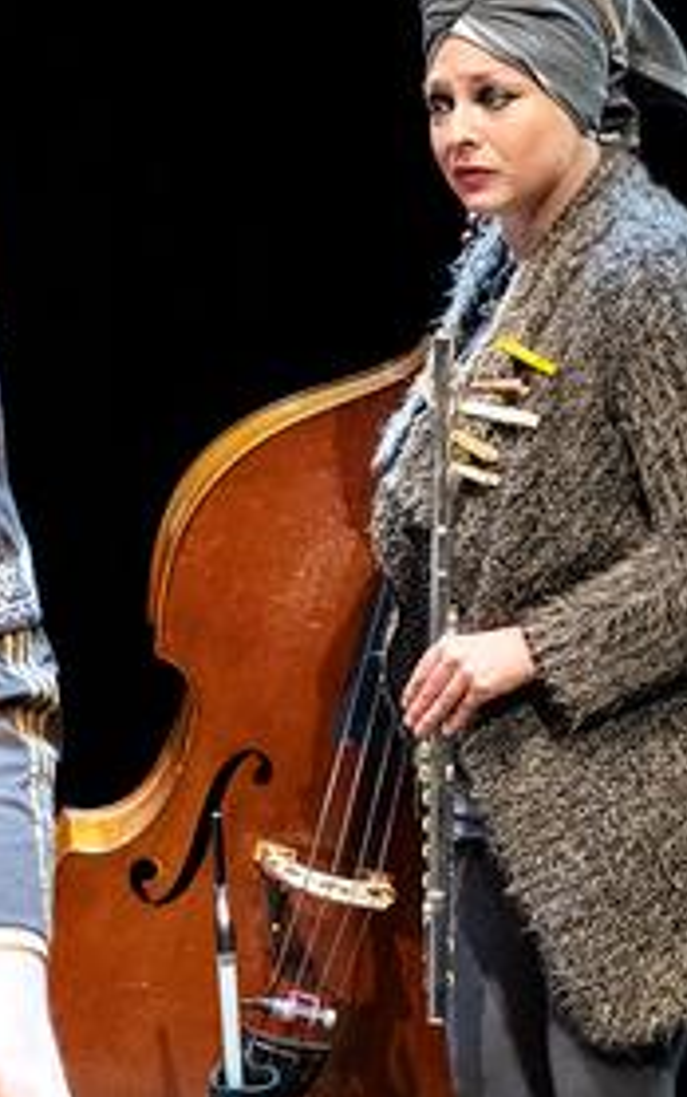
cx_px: -363
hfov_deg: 9.2
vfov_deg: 15.1
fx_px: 4130
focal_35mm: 138
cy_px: 771
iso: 4000
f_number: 5.6
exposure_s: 1/125
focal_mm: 47
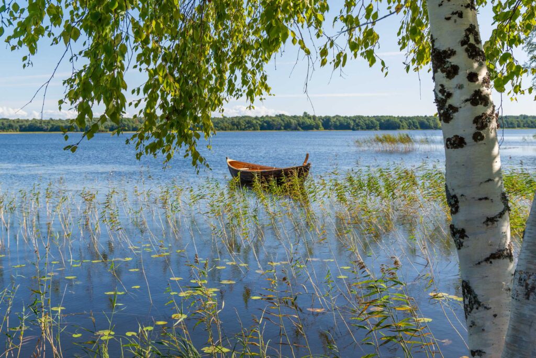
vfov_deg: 33.0
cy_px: 179
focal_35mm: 40
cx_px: 268
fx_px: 603
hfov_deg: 47.9
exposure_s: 1/640
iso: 100
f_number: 5
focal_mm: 27
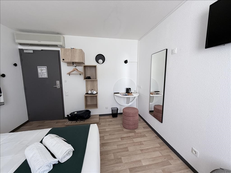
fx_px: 93
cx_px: 116
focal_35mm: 14
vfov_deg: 85.7
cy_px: 86
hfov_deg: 102.1
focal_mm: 2.22
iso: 200
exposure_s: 1/99
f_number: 2.2
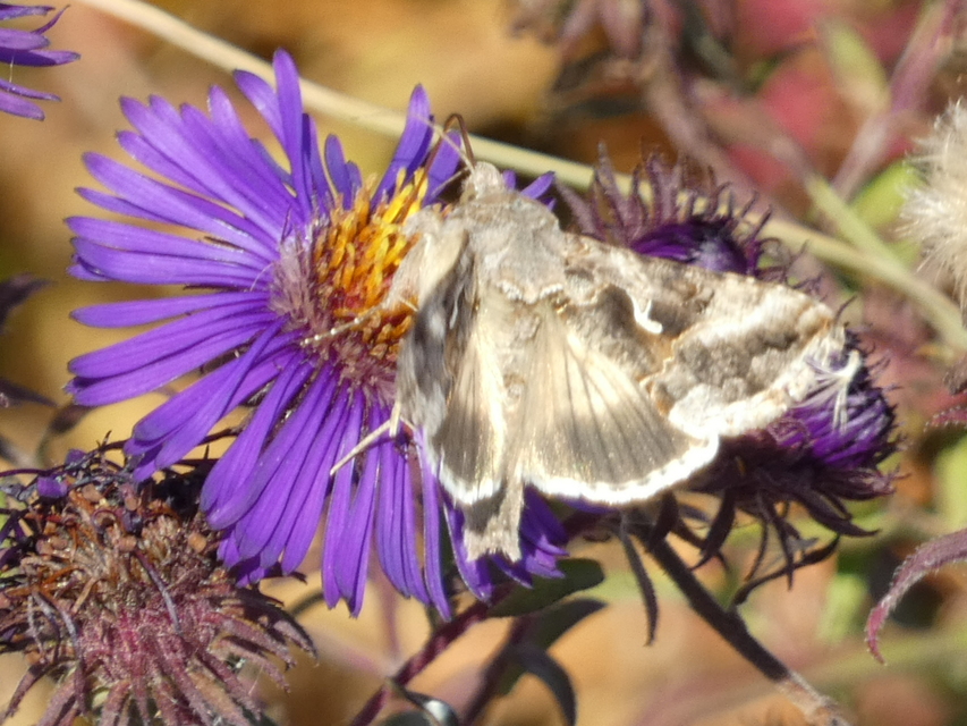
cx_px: 484
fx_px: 19026
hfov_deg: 2.9
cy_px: 363
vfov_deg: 2.2
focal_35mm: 681
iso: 125
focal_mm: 121.9
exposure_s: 1/125
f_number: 5.6
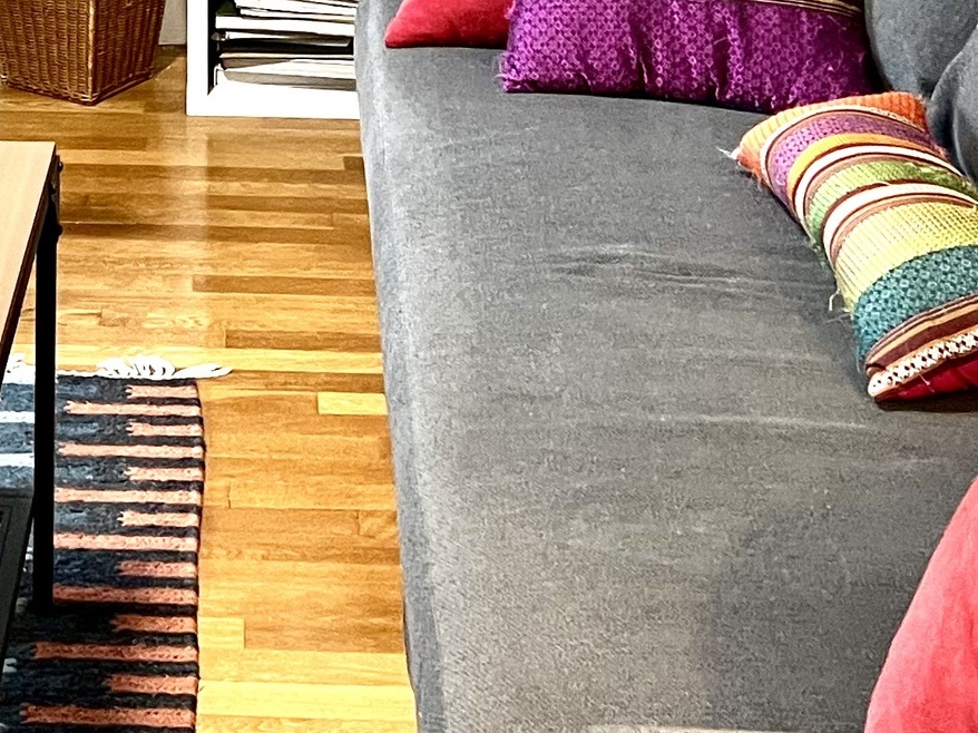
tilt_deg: -7.9
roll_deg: -0.9
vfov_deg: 15.1
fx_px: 2570
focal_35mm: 91
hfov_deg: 21.2
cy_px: -354
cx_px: 146
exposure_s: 1/60
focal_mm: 5.7
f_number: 1.5
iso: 250
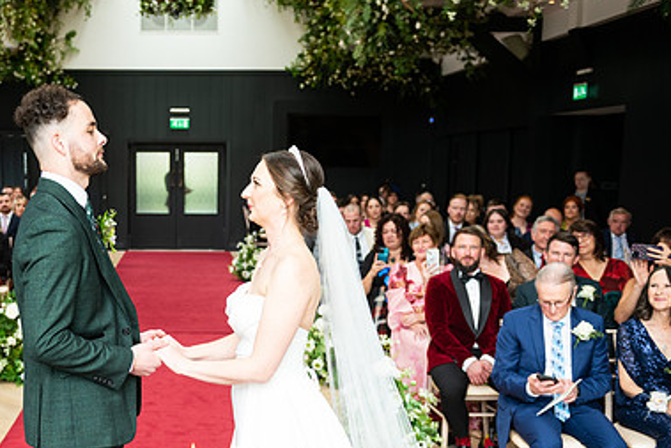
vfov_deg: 27.3
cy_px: 307
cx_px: 170
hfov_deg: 39.3
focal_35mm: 49
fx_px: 914
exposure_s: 1/200
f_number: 3.5
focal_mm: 32
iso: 400
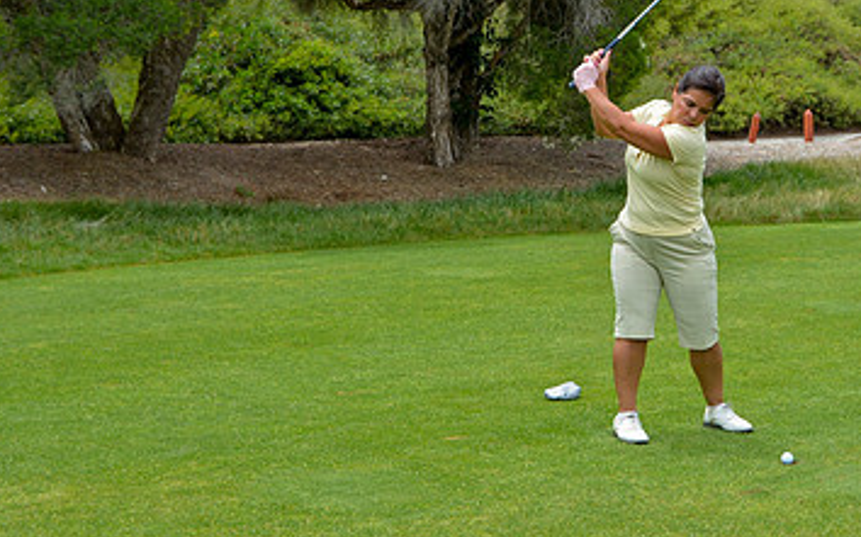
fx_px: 2111
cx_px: 688
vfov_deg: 14.5
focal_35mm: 90
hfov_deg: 22.7
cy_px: 173
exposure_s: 1/500
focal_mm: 36
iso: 200
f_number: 5.6
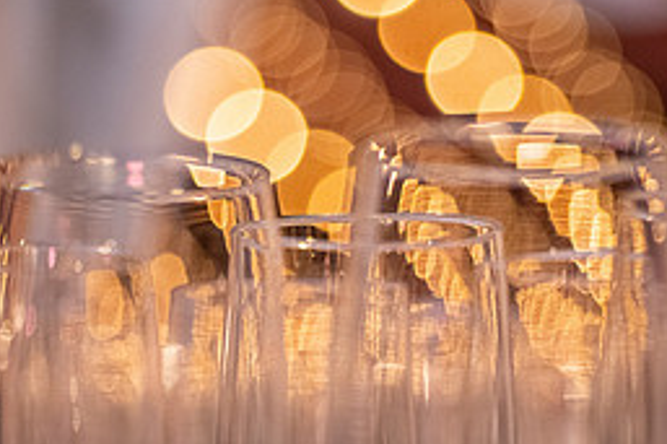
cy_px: 489
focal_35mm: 141
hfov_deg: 14.5
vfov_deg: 9.6
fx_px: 2611
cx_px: 241
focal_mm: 60
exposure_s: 1/200
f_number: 3.2
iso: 2000
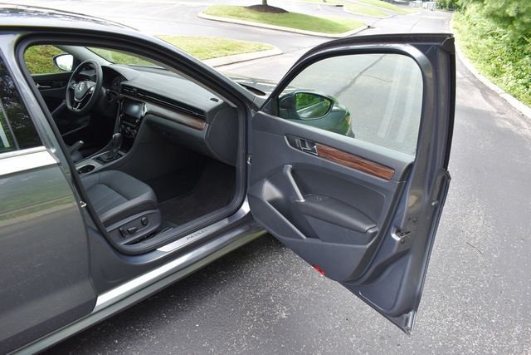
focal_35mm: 27
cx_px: 266
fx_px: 398
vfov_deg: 48.0
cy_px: 178
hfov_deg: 67.4
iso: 360
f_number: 5.6
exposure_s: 1/250
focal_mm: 18
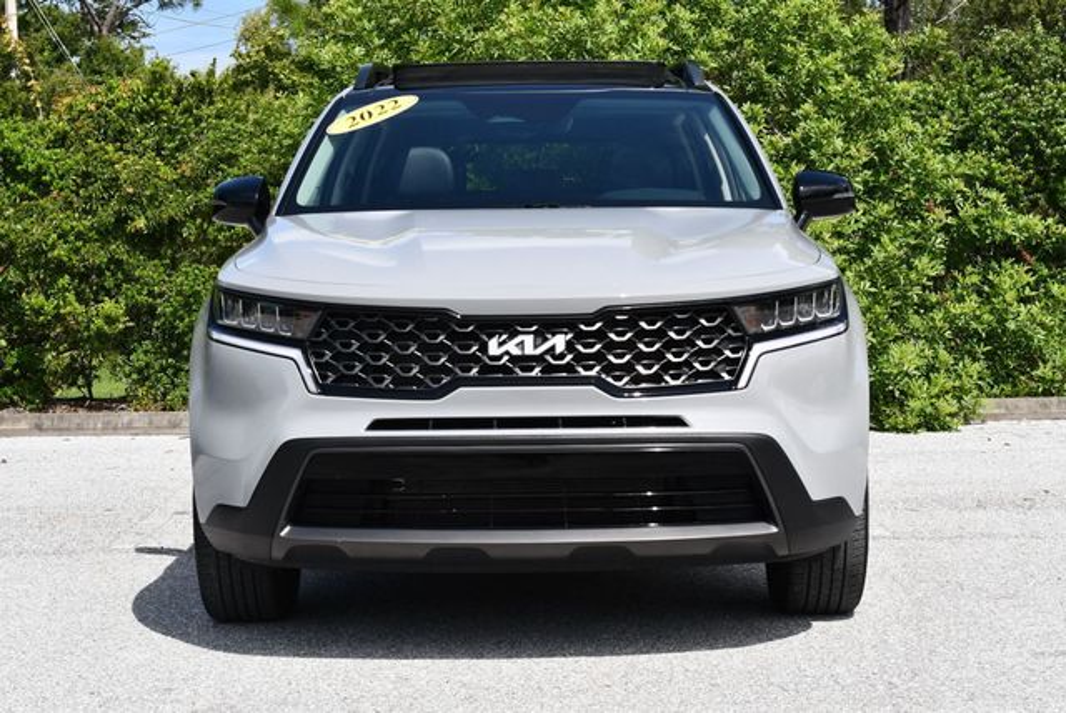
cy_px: 356
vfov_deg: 19.0
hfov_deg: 28.0
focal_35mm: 72
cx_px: 533
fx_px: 2134
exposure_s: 1/250
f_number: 8
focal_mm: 36
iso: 100
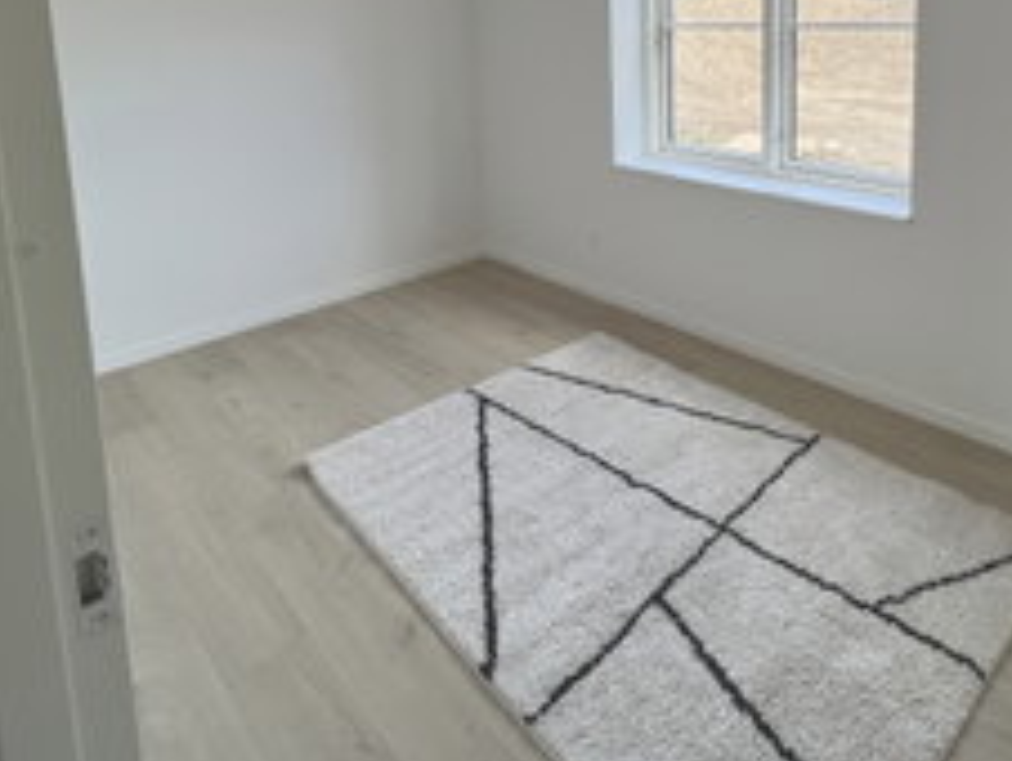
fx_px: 673
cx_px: 640
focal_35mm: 23
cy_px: 107
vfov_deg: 53.2
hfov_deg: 72.5
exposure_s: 1/165
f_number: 1.8
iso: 32
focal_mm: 1.57
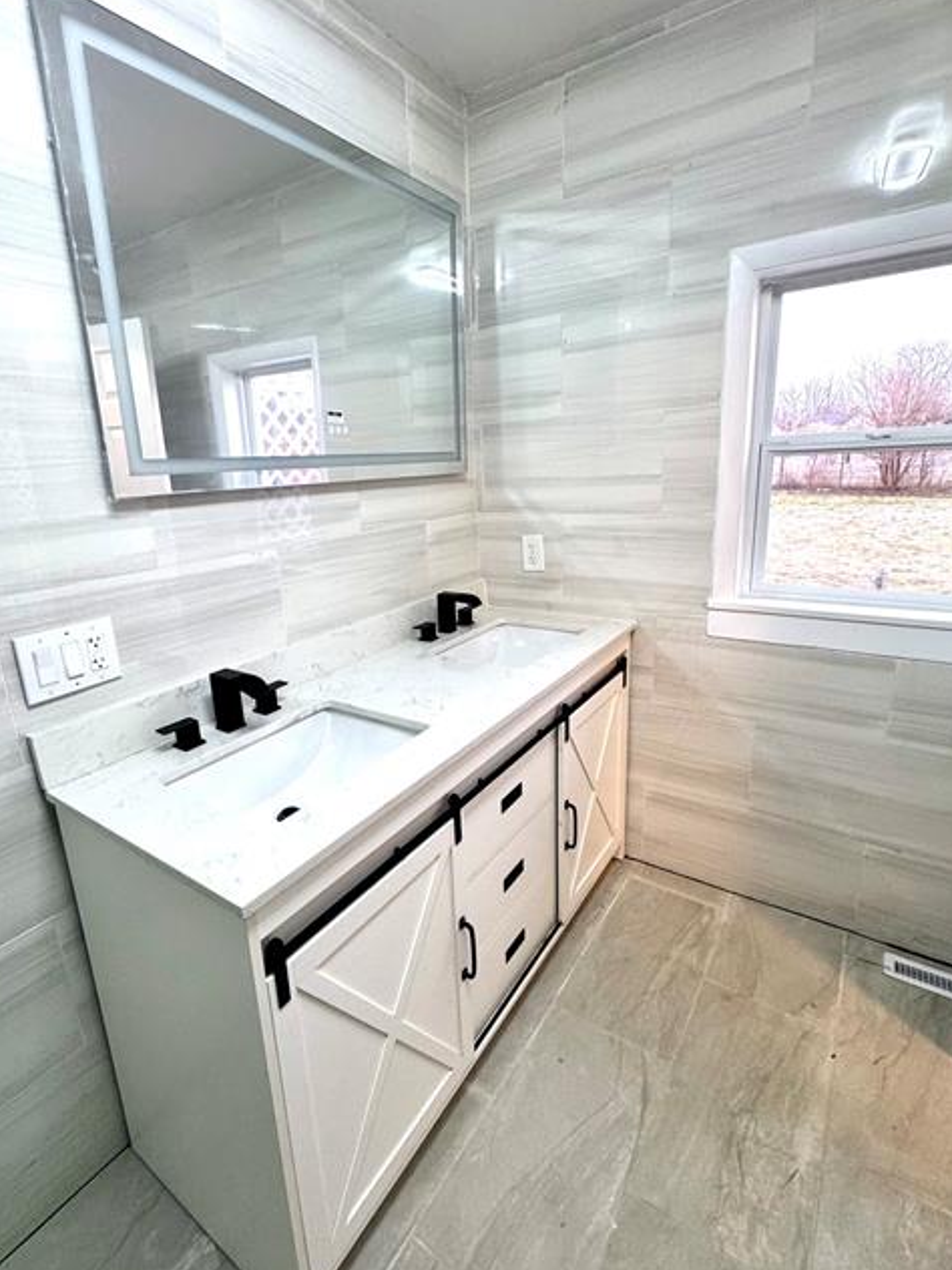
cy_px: 617
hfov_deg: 74.6
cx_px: 432
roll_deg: +2.7
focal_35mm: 17
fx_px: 623
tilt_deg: -14.1
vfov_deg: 91.0
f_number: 2.2
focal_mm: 2.22
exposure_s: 1/60
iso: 200
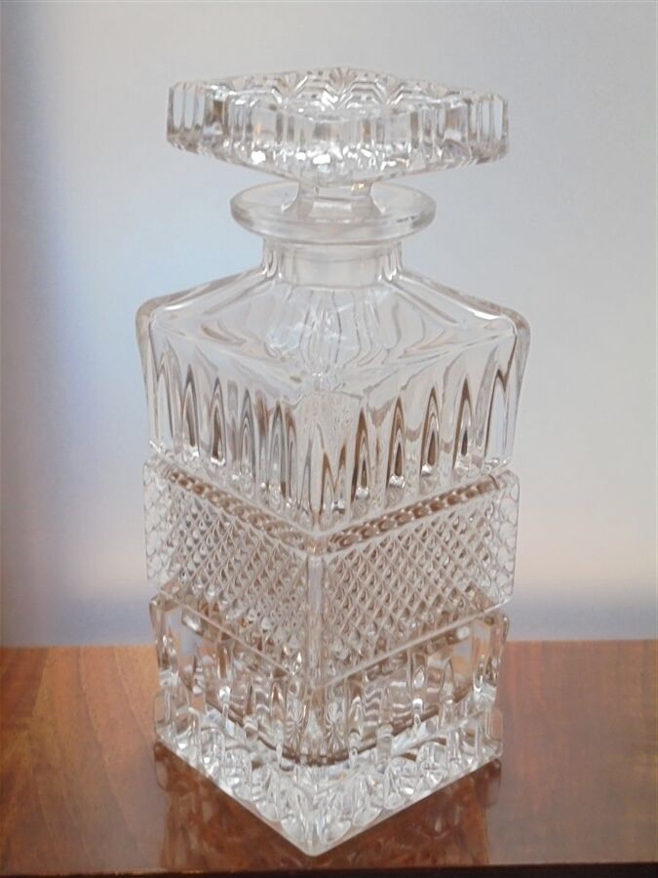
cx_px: 329
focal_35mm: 56
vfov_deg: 34.3
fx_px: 1419
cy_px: 439
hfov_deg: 26.1
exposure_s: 1/30
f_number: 5.2
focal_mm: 10.1
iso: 400
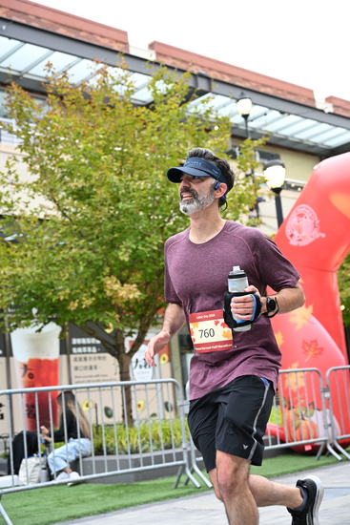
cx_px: 175
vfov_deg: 38.2
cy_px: 262
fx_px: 758
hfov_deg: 26.0
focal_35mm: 52
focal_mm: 52
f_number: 4
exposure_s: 1/640
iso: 2000
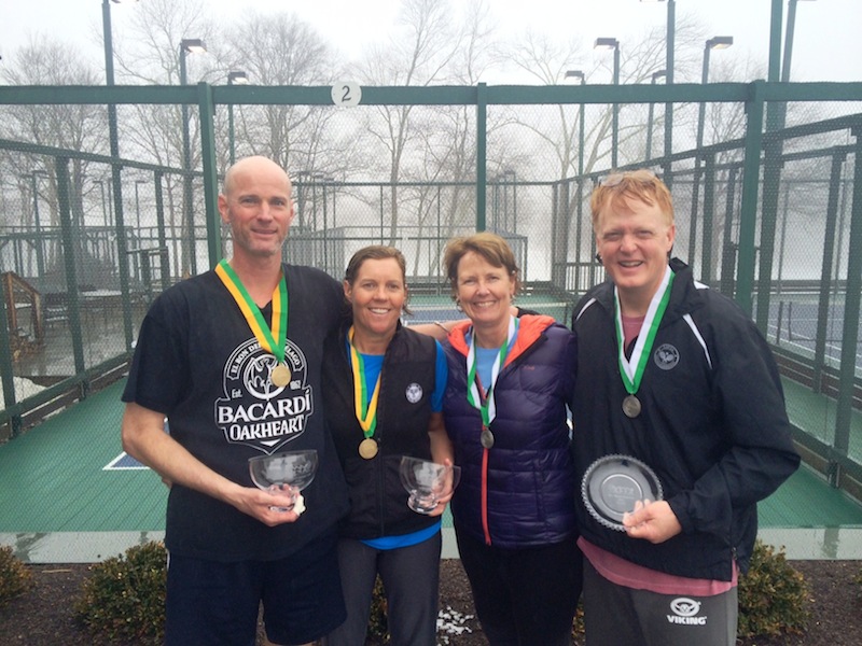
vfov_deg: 46.8
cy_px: 323
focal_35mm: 30
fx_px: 747
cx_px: 431
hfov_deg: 60.0
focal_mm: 4.12
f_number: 2.2
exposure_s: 1/519
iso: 32
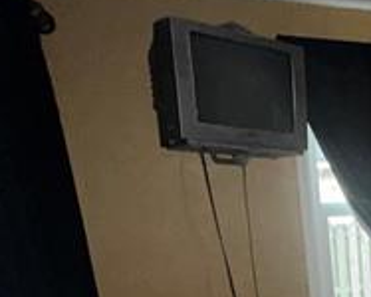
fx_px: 616
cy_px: 382
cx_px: 486
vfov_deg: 24.0
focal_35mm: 56
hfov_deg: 27.7
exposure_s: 1/30
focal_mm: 2.22
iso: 250
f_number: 2.2
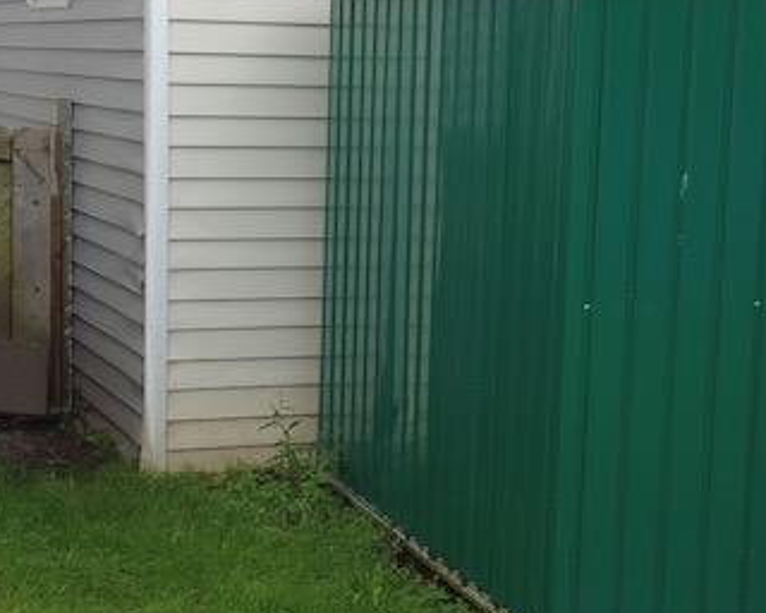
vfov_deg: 19.7
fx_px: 1768
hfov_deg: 24.4
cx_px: 333
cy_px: 280
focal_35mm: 78
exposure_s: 1/200
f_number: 1.8
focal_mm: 4.4
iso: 100
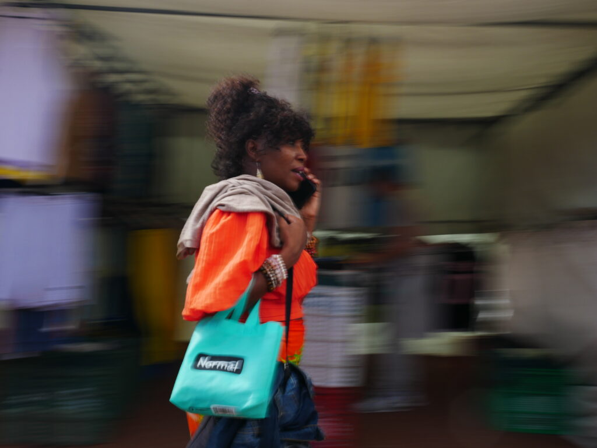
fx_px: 725
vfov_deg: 34.4
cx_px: 298
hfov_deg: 44.8
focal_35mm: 42
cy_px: 224
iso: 200
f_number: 7.1
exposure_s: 1/13
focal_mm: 21
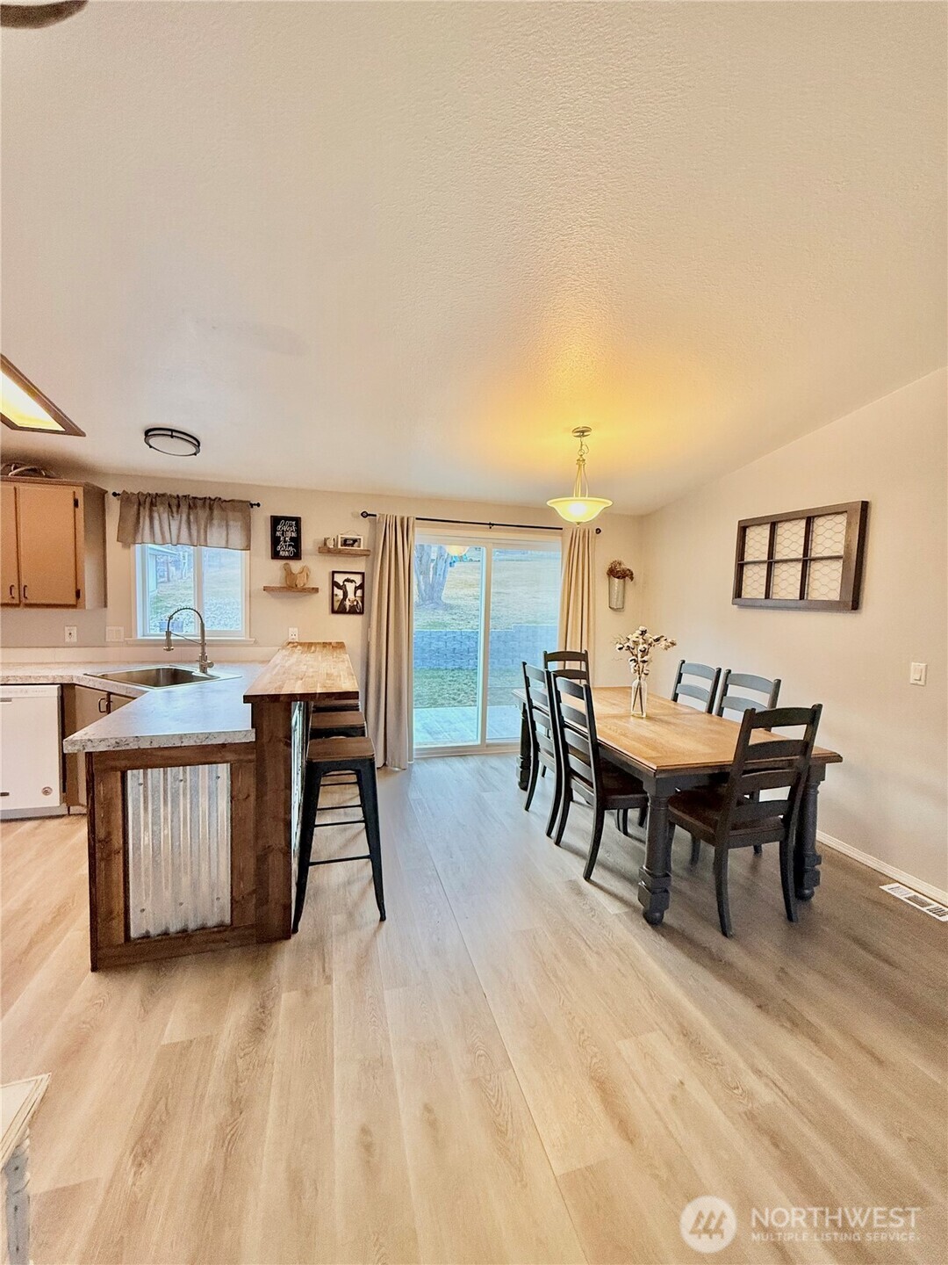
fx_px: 511
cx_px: 474
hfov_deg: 85.7
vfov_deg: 102.1
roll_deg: -1.7
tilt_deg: -3.5
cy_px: 632
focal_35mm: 14
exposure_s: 1/120
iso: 250
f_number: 2.2
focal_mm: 2.22
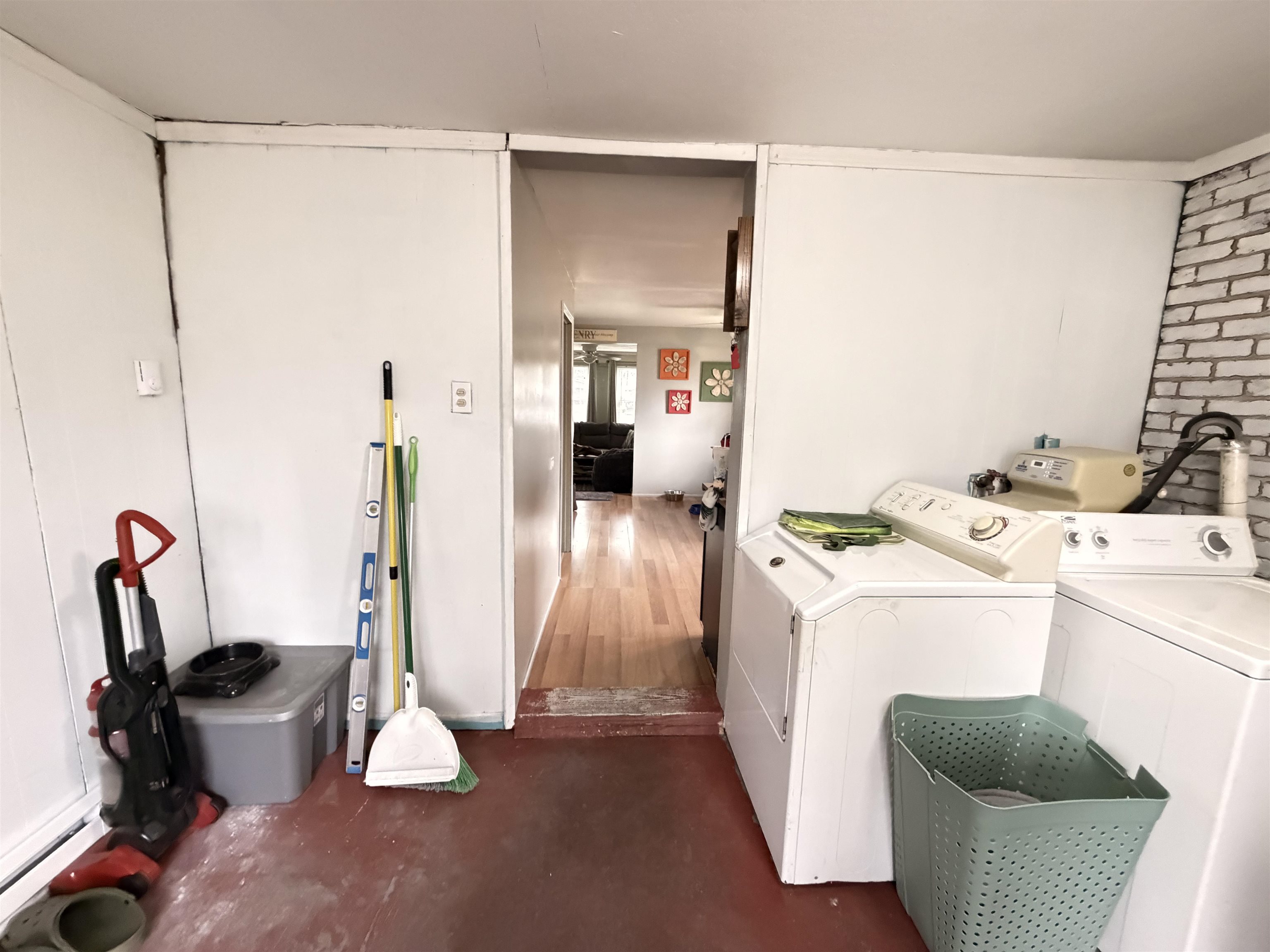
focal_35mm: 14
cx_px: 635
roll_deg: -1.3
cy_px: 476
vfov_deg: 85.7
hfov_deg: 102.1
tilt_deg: -8.6
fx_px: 514
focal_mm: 2.22
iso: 1250
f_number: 2.2
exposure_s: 1/60
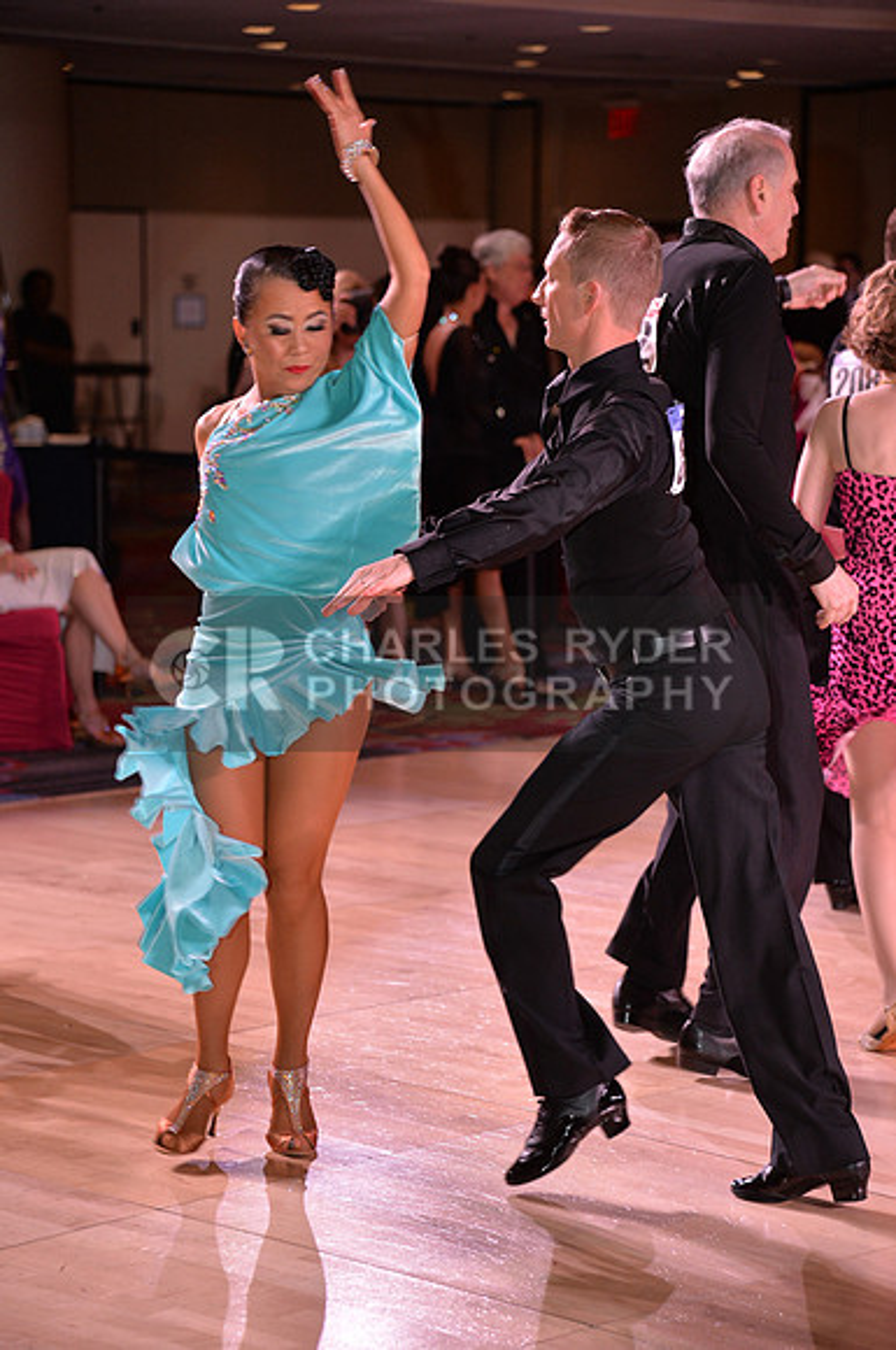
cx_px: 448
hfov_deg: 13.6
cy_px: 675
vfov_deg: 20.4
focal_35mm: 100
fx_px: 3744
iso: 1000
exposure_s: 1/250
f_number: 4.5
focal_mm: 100
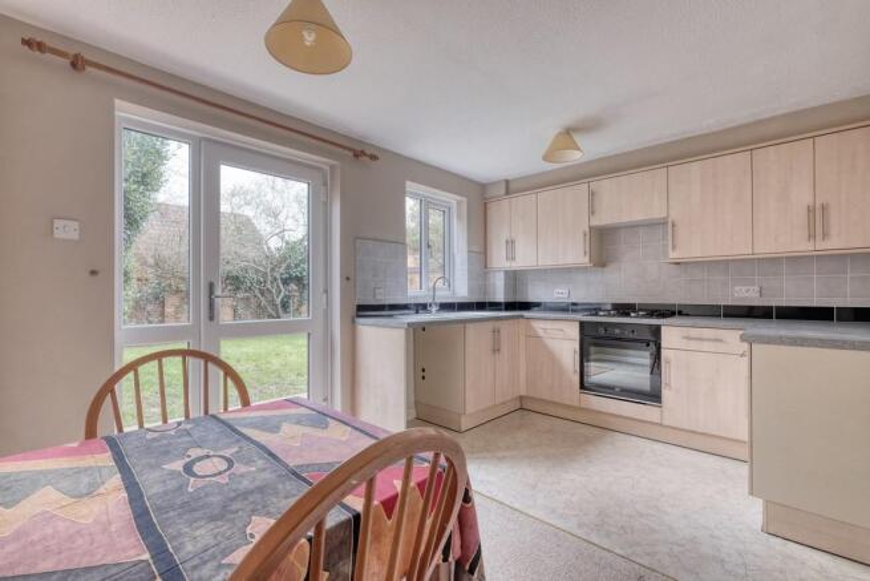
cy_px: 290
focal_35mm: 15
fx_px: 363
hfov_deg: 100.4
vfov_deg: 77.4
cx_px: 435
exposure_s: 1/10
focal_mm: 10
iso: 500
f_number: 8
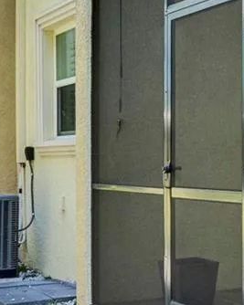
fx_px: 671
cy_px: 33
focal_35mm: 74
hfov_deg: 19.8
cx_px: 263
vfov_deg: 24.9
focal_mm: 11
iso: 100
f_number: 16
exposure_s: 1/25
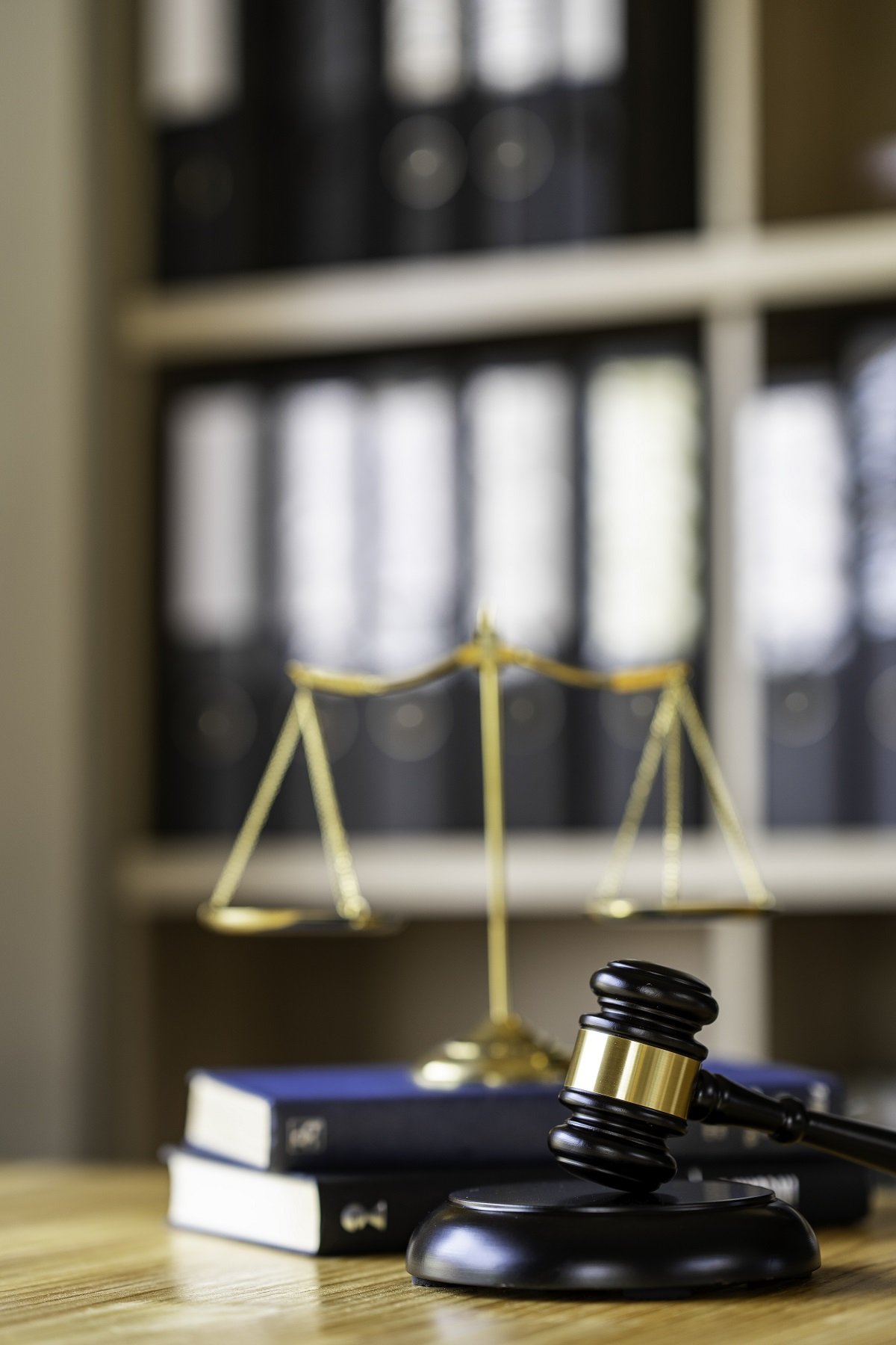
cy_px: 672
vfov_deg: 23.9
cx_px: 448
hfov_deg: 16.1
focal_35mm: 85
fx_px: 3173
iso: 200
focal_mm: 85
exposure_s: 1/160
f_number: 2
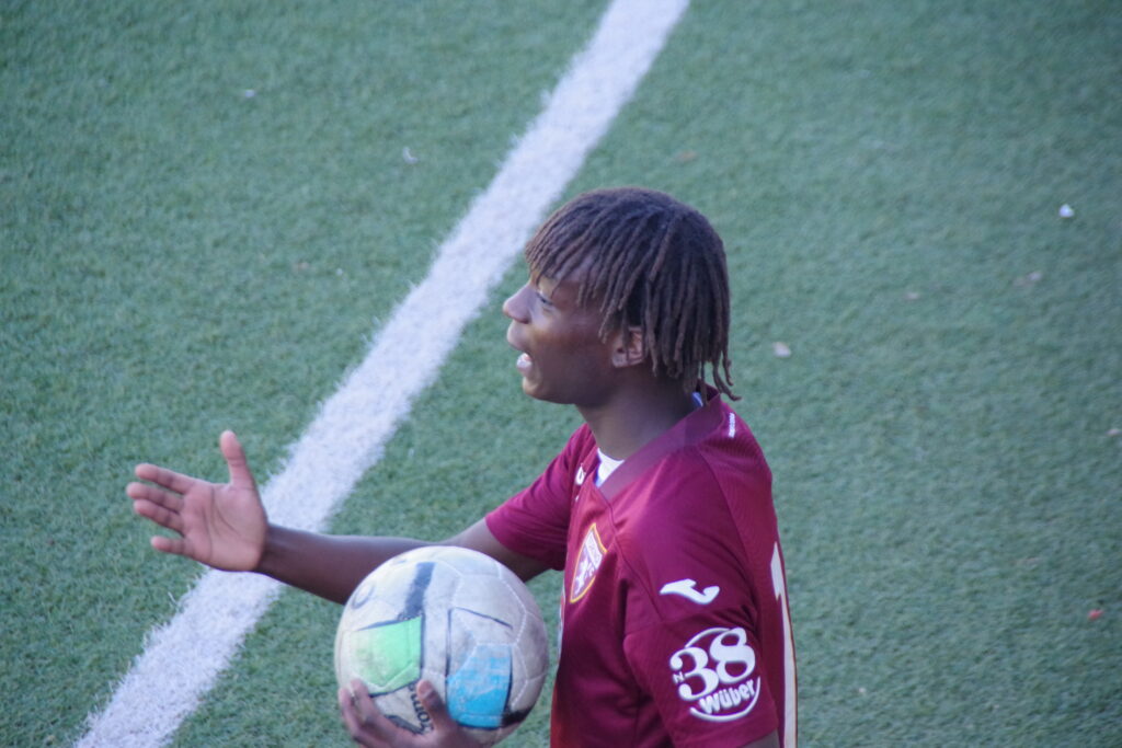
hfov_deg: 6.9
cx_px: 561
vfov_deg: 4.6
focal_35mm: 300
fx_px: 9351
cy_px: 374
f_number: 6.2
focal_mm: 200
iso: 3200
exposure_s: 1/500
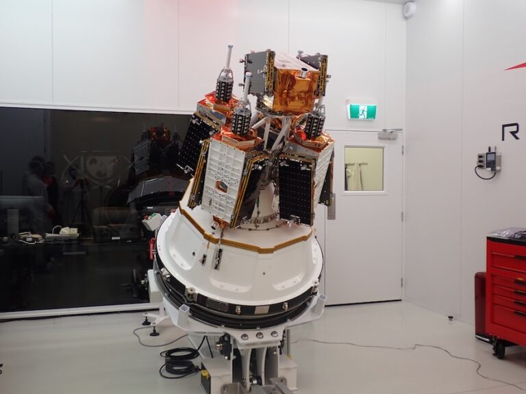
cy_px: 197
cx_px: 263
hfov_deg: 51.4
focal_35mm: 36
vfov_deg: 39.7
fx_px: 547
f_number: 2.5
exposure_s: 1/100
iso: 200
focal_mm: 6.37
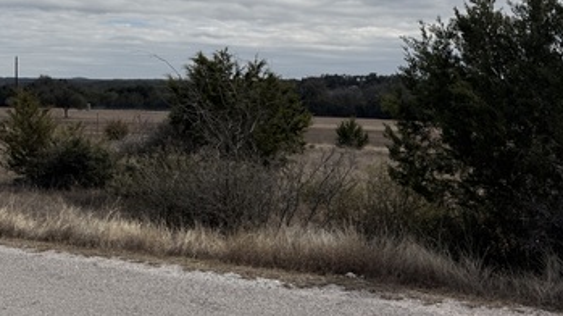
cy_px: 119
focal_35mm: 48
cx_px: 279
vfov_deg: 24.8
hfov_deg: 42.9
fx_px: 716
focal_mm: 6.76
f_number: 1.78
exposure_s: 1/11905
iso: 80
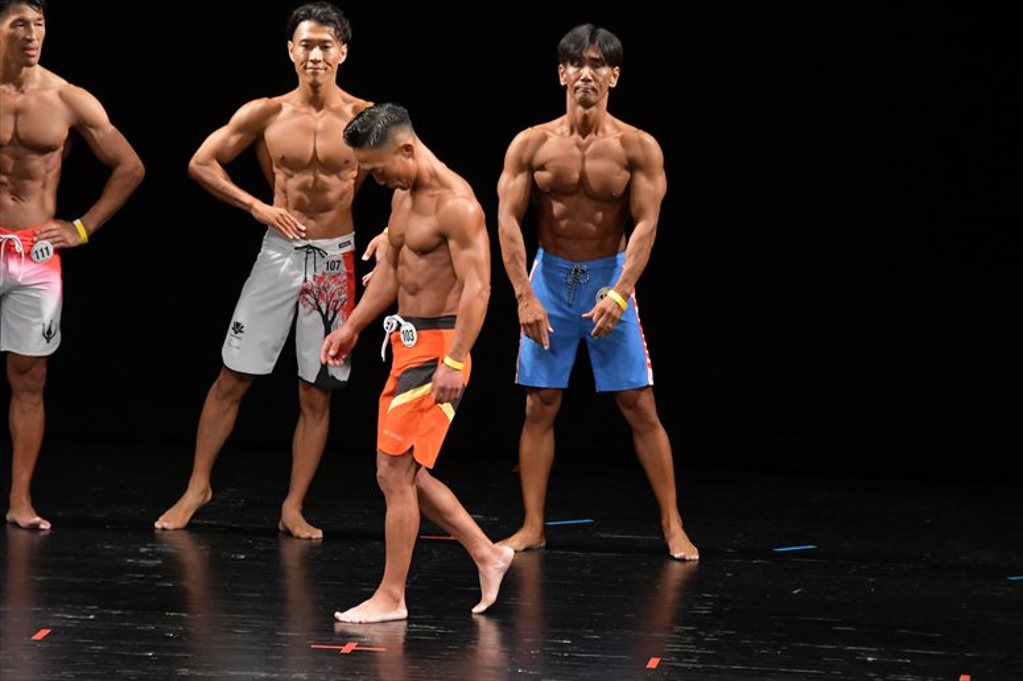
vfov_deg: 4.8
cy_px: 340
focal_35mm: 285
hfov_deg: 7.2
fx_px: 8095
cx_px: 512
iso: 3200
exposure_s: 1/400
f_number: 5.6
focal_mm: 190
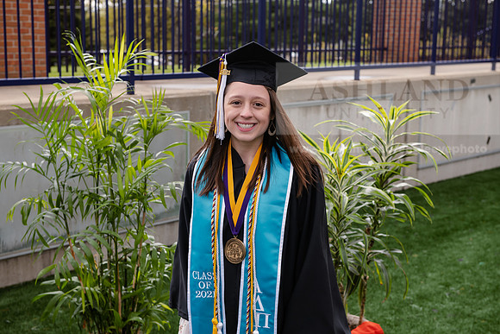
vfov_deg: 23.4
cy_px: 167
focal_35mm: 58
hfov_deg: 34.5
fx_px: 806
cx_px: 250
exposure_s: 1/200
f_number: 5.6
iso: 250
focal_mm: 58
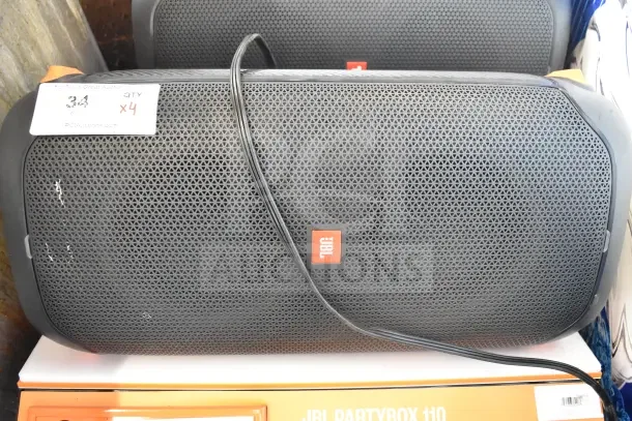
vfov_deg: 43.6
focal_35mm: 30
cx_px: 316
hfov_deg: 61.9
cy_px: 210
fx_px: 527
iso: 6400
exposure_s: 1/60
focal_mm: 20
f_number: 3.8
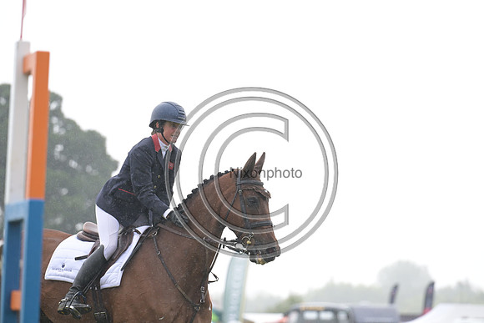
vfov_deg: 6.9
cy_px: 162
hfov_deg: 10.3
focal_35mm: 200
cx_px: 242
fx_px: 2689
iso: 1400
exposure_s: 1/1250
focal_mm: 200
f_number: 4.5
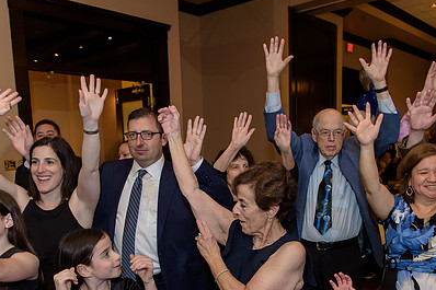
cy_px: 204
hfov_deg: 54.3
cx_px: 248
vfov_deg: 37.2
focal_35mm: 35
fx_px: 424
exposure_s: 1/125
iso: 1600
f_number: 3.2
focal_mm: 24
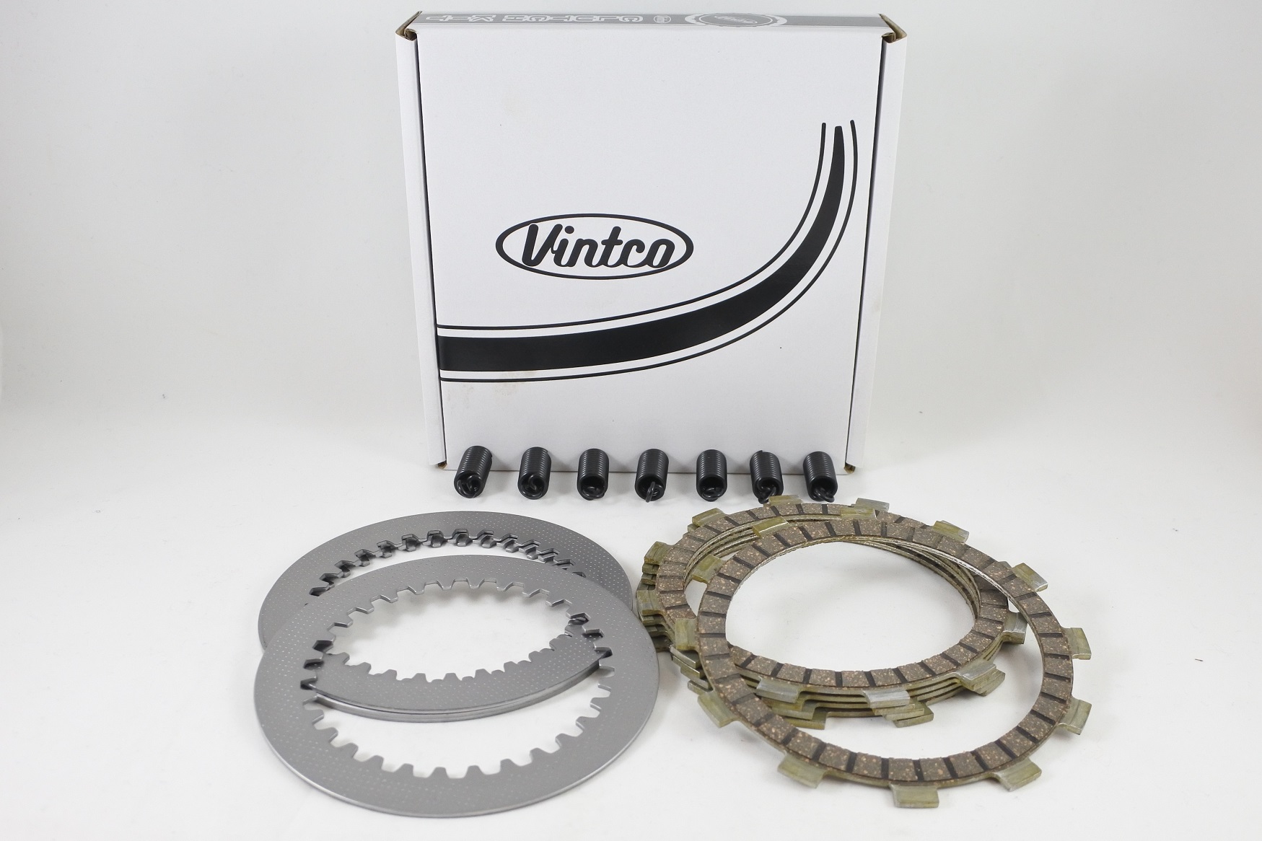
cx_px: 631
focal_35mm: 29
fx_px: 1017
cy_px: 420
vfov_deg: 45.0
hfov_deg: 63.7
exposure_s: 1/125
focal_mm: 11
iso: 450
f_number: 3.8
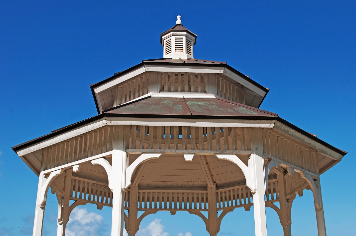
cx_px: 178
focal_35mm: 44
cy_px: 118
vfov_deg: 30.8
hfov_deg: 45.0
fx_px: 430
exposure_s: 1/500
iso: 100
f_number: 8
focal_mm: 29
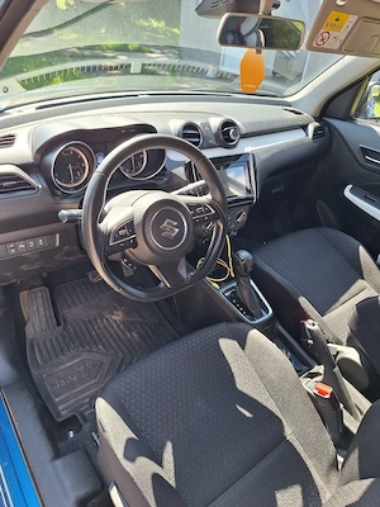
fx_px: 337
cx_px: 190
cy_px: 254
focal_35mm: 23
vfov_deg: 73.9
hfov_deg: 58.9
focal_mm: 5.54
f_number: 1.8
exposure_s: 1/192
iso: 40
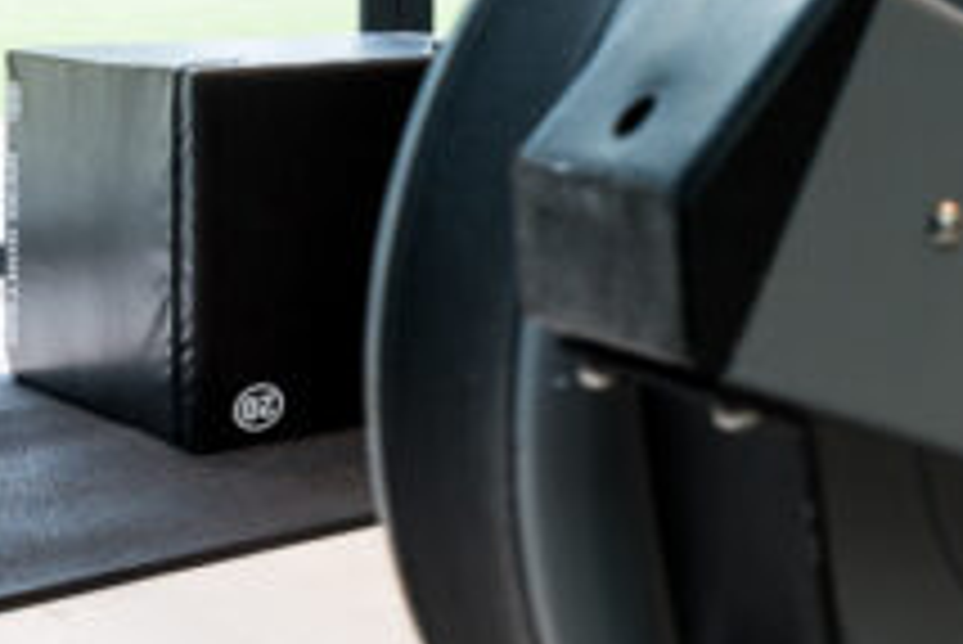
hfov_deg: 22.5
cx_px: 1462
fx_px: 1954
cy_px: -81
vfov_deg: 18.0
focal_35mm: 73
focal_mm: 15
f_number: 5.6
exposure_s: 1/10
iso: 100
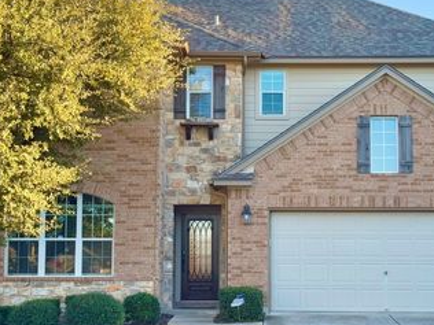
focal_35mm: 76
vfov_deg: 19.4
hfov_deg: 25.6
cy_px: 176
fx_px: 953
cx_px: 247
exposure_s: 1/448
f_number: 1.78
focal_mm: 6.76
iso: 64
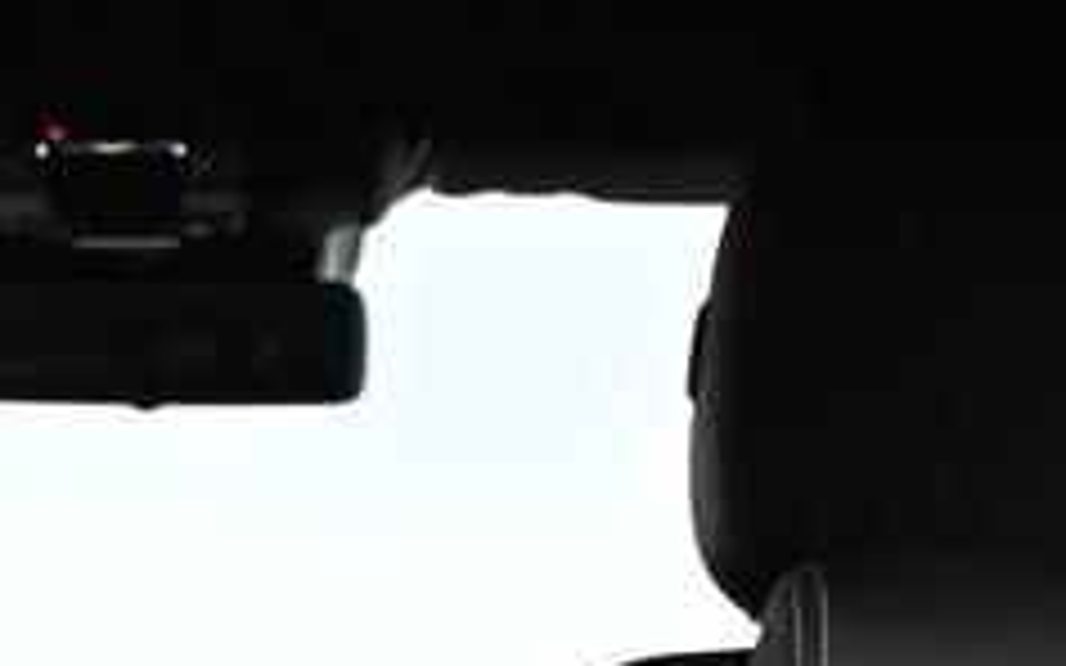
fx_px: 6680
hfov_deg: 8.9
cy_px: 1994
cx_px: -567
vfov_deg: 5.4
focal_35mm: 230
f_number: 4
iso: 3200
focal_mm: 22
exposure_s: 1/100
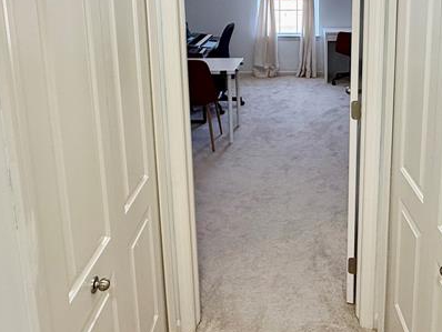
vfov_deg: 38.1
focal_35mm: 36
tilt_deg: -11.4
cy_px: 61
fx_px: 460
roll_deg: -0.1
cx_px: 313
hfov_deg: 49.9
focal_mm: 2.22
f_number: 2.2
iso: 125
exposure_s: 1/120
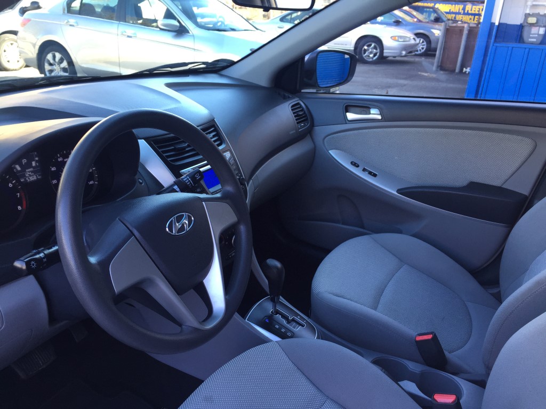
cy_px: 204
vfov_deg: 48.2
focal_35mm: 29
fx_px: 457
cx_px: 273
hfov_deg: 61.7
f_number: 2.2
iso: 32
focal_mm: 4.15
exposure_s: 1/60
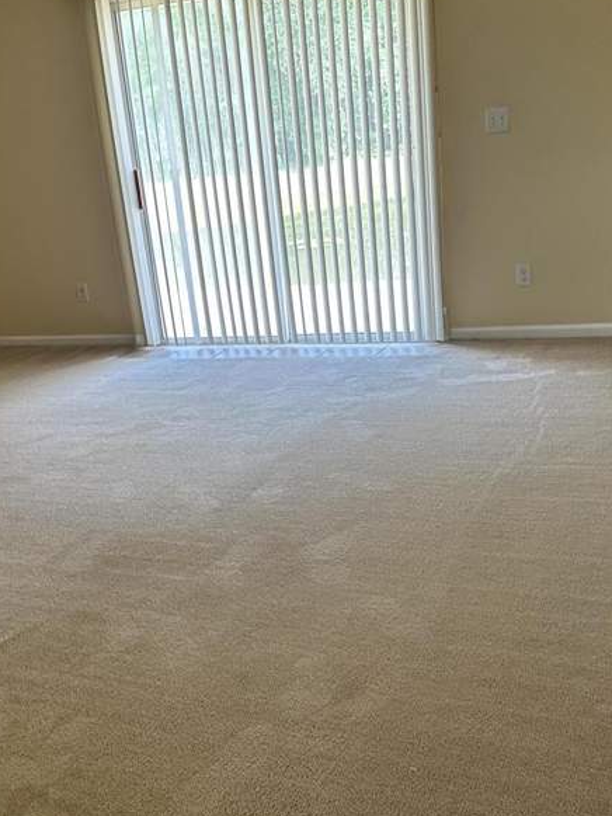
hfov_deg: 32.9
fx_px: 1037
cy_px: 504
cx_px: 278
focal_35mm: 44
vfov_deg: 42.6
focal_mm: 6.86
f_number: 1.78
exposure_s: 1/121
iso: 125
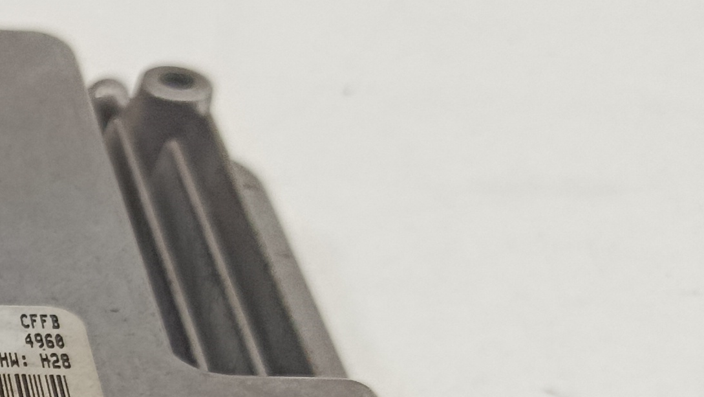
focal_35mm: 96
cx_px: -316
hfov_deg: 19.6
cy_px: 596
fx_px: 1792
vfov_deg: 12.0
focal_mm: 5.24
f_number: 1.7
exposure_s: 1/100
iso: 1102
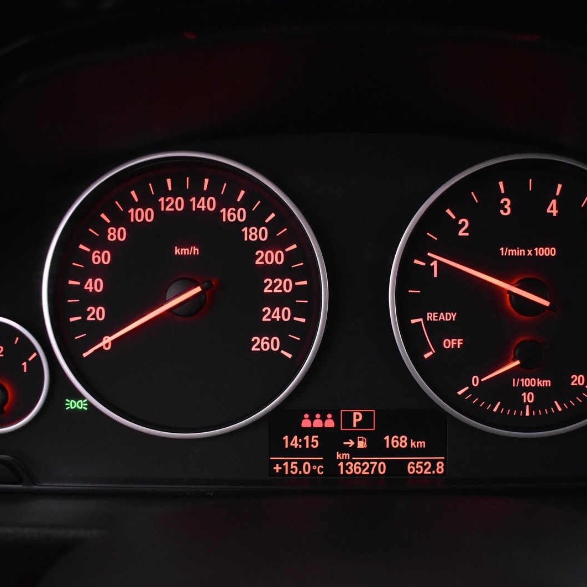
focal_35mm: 35
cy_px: 294
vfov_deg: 47.2
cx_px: 356
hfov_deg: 46.9
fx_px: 671
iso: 3200
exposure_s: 1/40
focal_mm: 18
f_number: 3.5
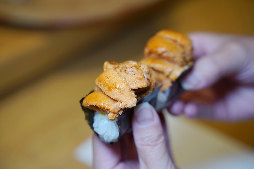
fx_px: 529
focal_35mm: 75
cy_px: 84
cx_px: 127
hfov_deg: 27.0
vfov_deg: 18.2
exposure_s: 1/80
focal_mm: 75
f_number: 4
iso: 250
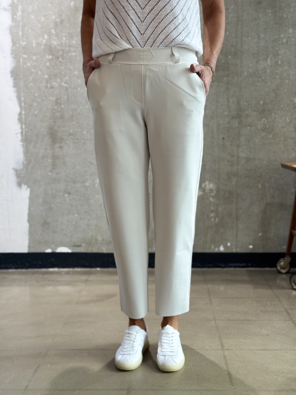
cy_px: 198
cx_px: 148
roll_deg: +0.9
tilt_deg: -6.6
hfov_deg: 30.3
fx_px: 547
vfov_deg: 39.7
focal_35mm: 48
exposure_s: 1/121
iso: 50
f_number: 1.78
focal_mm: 6.76
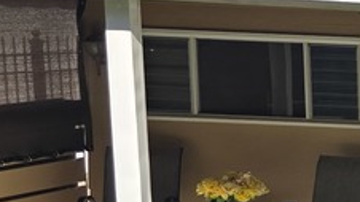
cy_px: 258
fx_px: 1527
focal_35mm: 160
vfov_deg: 7.5
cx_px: 1142
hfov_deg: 9.7
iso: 12
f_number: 1.7
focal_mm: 6.3
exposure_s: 1/720
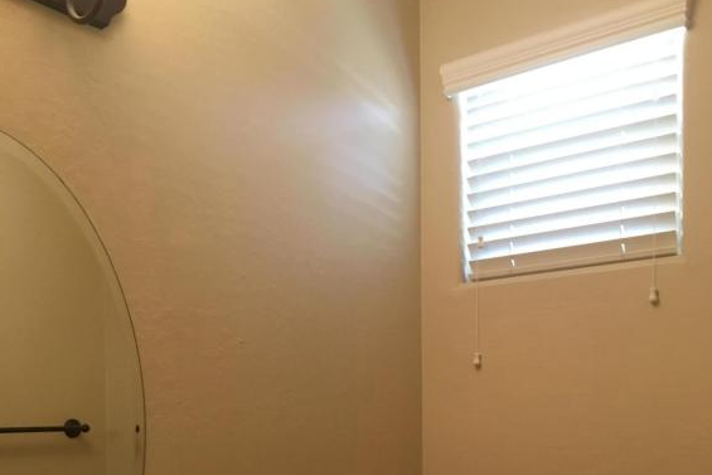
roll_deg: +0.8
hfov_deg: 47.4
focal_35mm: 41
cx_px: 357
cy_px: 449
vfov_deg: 30.8
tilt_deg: -2.0
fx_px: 811
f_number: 2.2
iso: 100
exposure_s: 1/30
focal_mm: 4.15
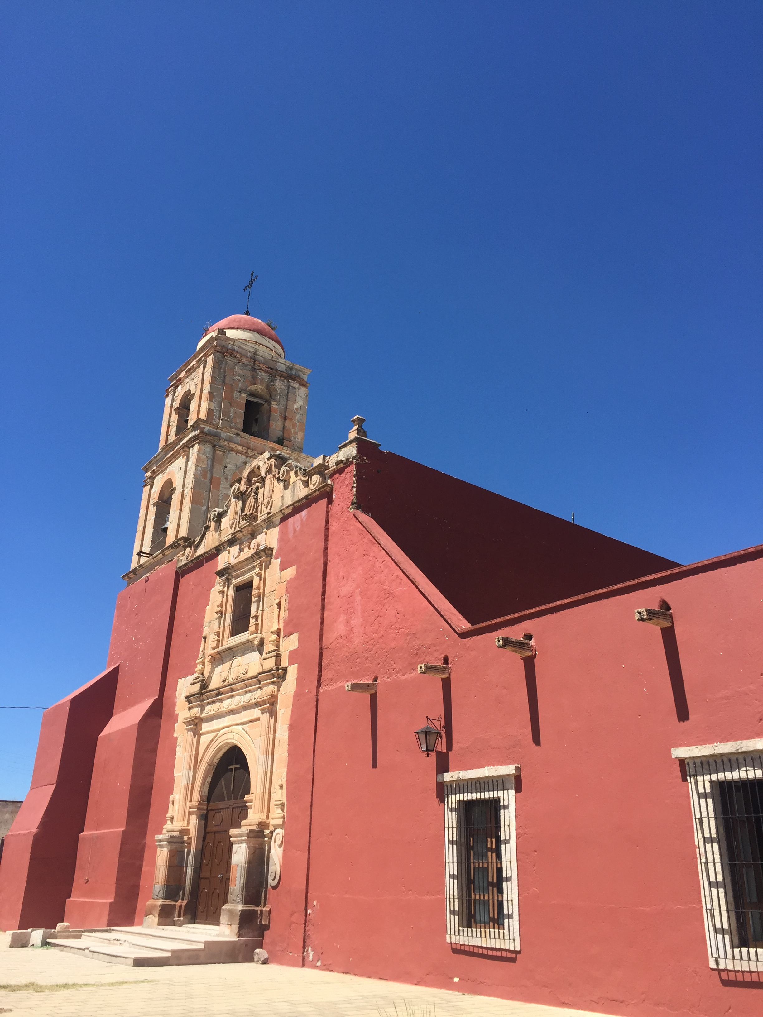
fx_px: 852
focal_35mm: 29
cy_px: 508
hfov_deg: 48.2
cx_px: 382
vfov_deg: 61.7
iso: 32
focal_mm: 4.15
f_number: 2.2
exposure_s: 1/1647
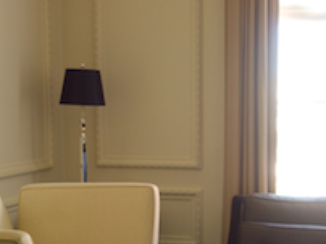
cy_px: 197
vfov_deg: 18.2
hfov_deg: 24.4
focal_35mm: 80
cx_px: 186
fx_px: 753
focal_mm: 10.4
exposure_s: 1/80
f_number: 1.8
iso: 125
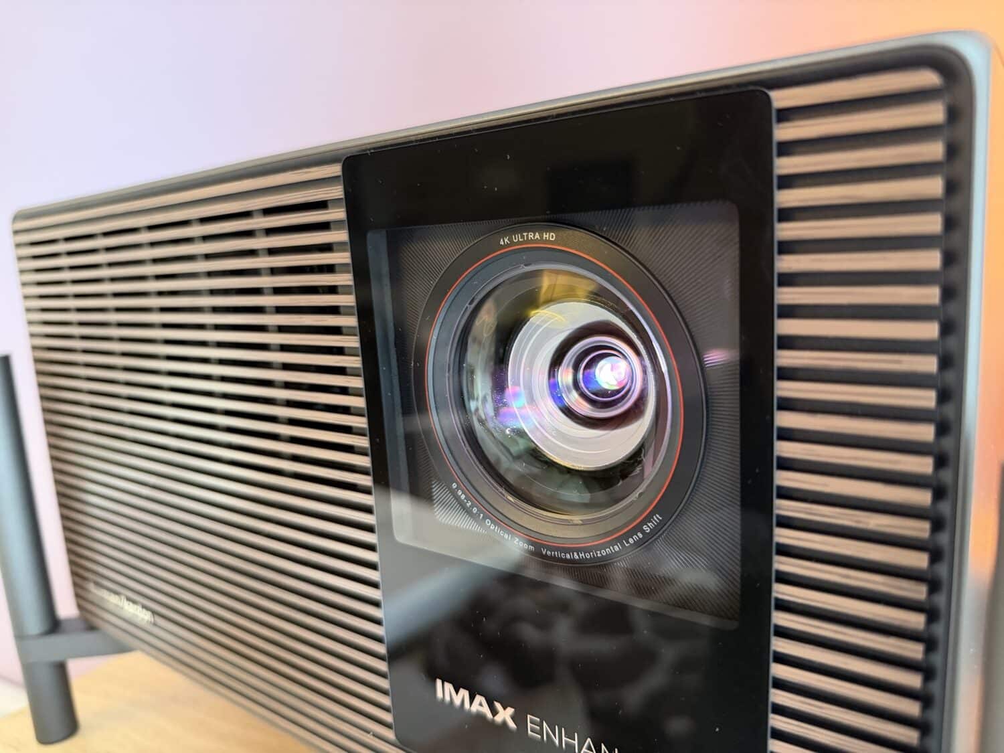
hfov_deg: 71.6
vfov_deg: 56.8
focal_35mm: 24
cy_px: 376
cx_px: 502
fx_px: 696
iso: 800
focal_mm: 6.76
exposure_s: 1/50
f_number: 1.78
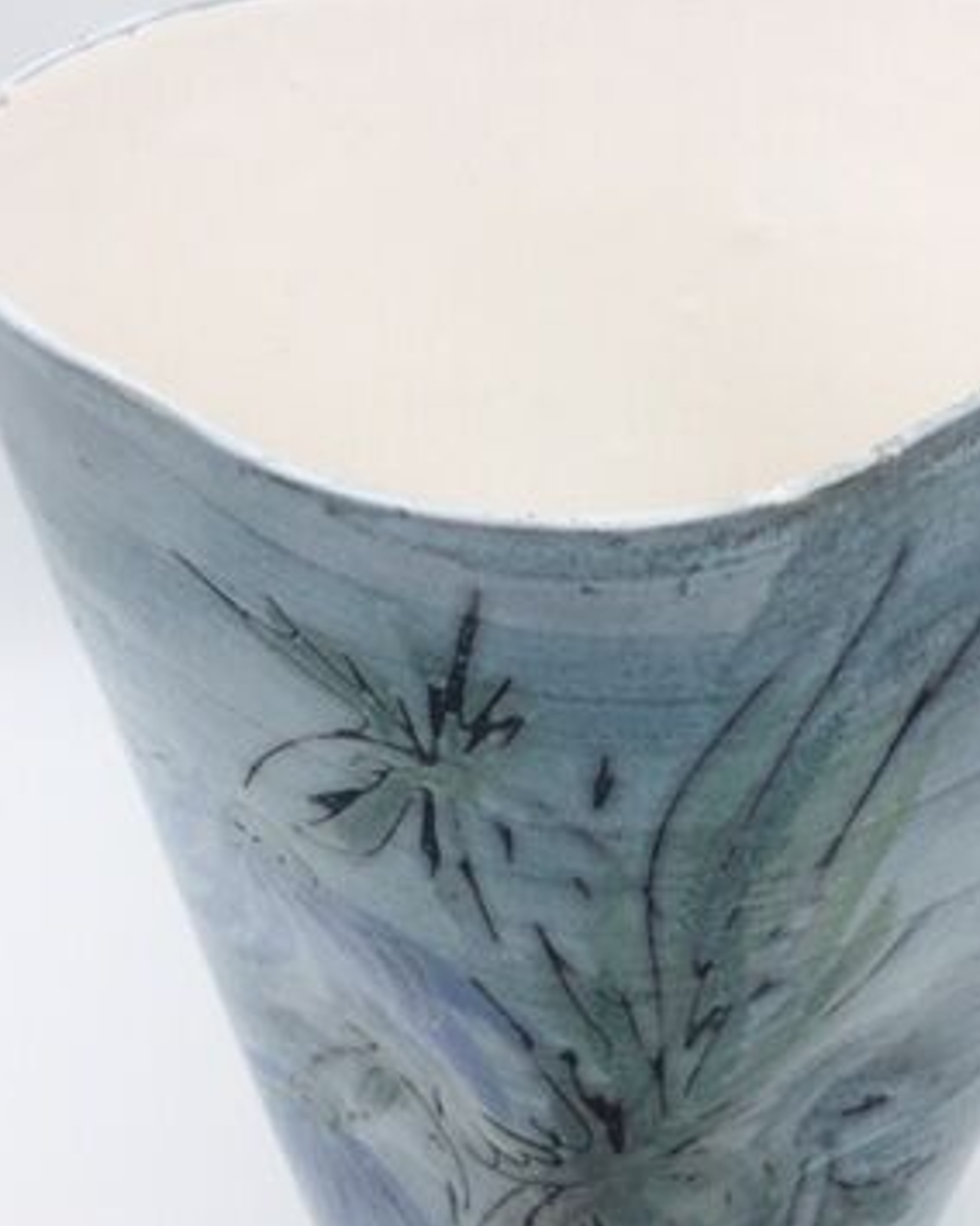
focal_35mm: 51
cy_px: 656
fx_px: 1849
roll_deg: +2.3
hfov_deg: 29.6
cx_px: 594
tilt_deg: -38.2
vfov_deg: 36.6
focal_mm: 4.15
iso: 32
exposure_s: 1/350
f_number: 2.2
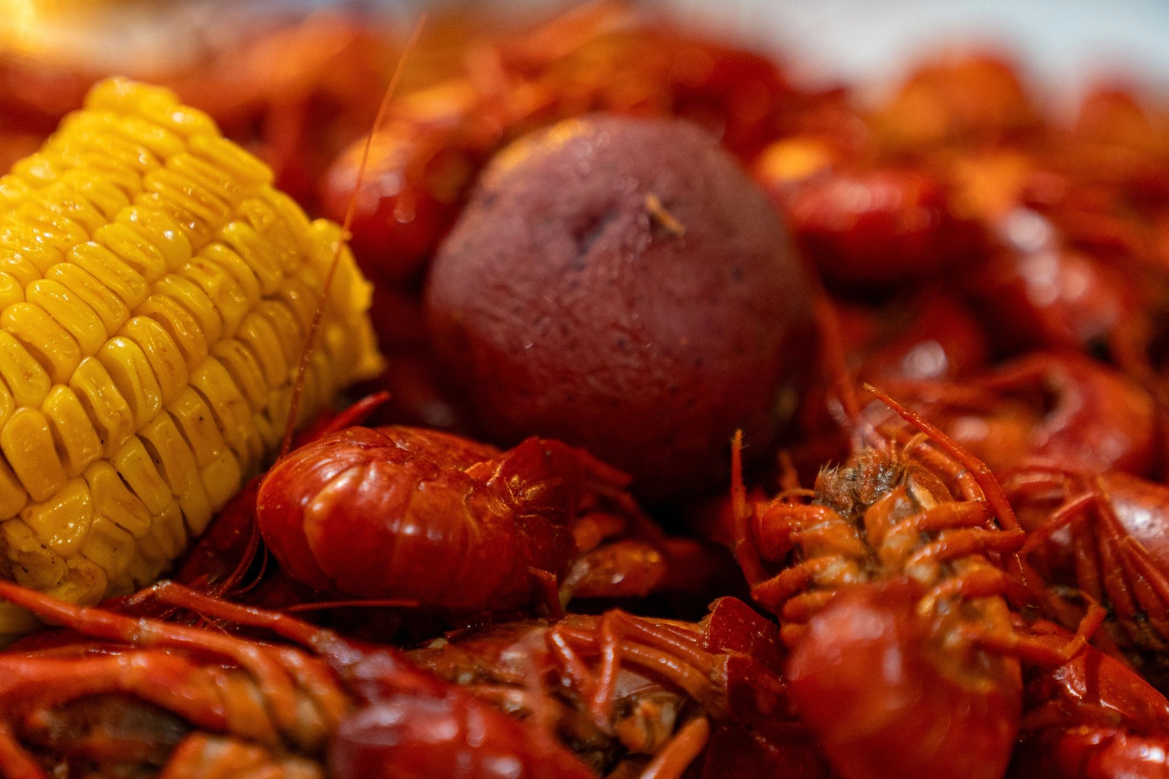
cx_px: 584
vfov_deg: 19.5
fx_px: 2273
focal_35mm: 70
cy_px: 390
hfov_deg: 28.8
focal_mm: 70
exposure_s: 1/60
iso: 1000
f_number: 2.8
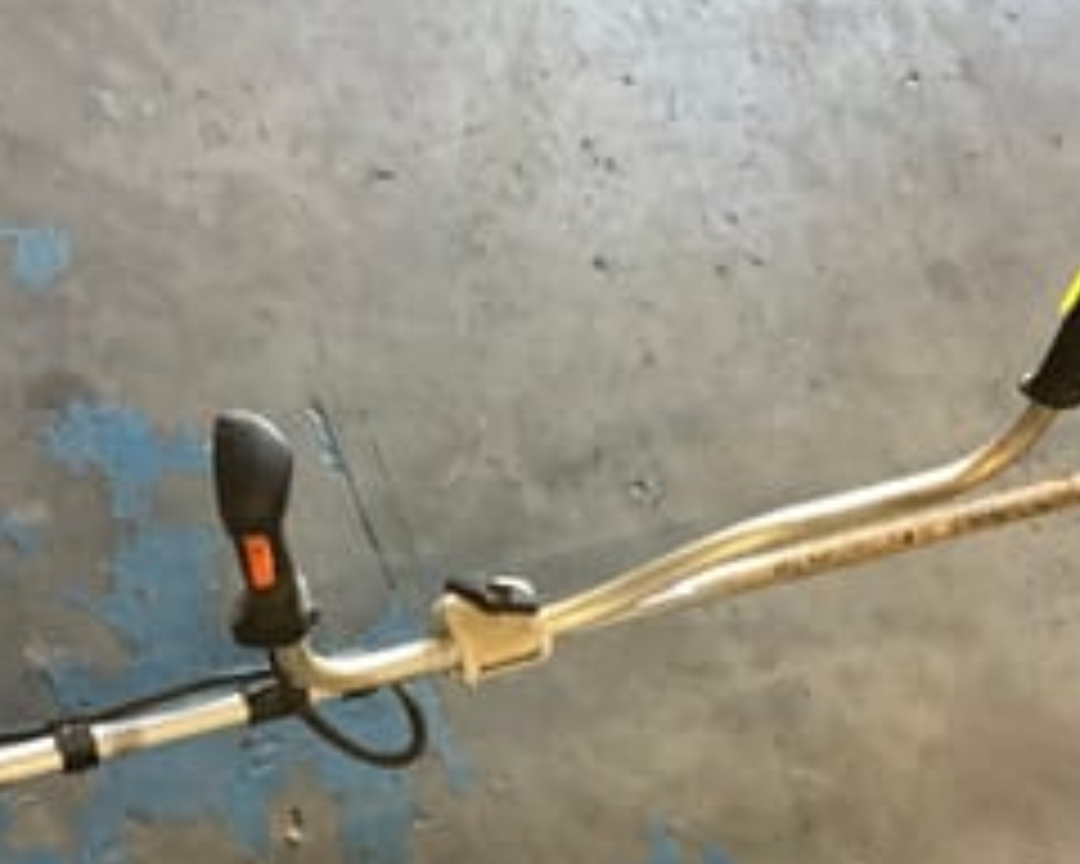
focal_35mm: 63
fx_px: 2014
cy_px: 605
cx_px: 567
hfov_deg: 30.0
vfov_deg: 24.1
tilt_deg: -58.5
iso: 250
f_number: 2.4
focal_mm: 3.3
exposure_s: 1/50
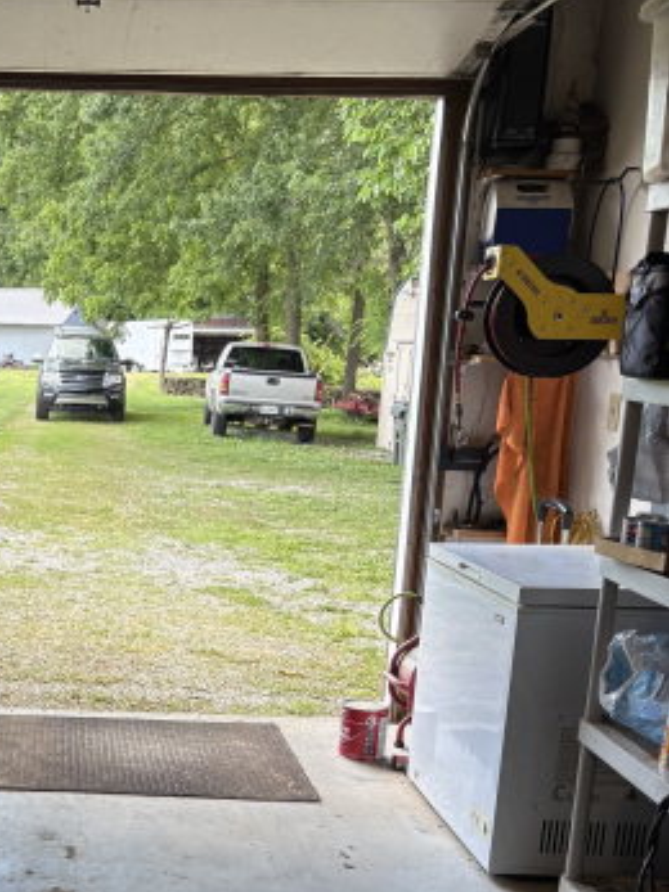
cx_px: 28
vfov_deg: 37.5
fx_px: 1289
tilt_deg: -13.0
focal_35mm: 50
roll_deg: -1.4
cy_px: 644
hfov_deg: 27.7
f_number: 1.6
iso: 32
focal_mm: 5.96
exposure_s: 1/154
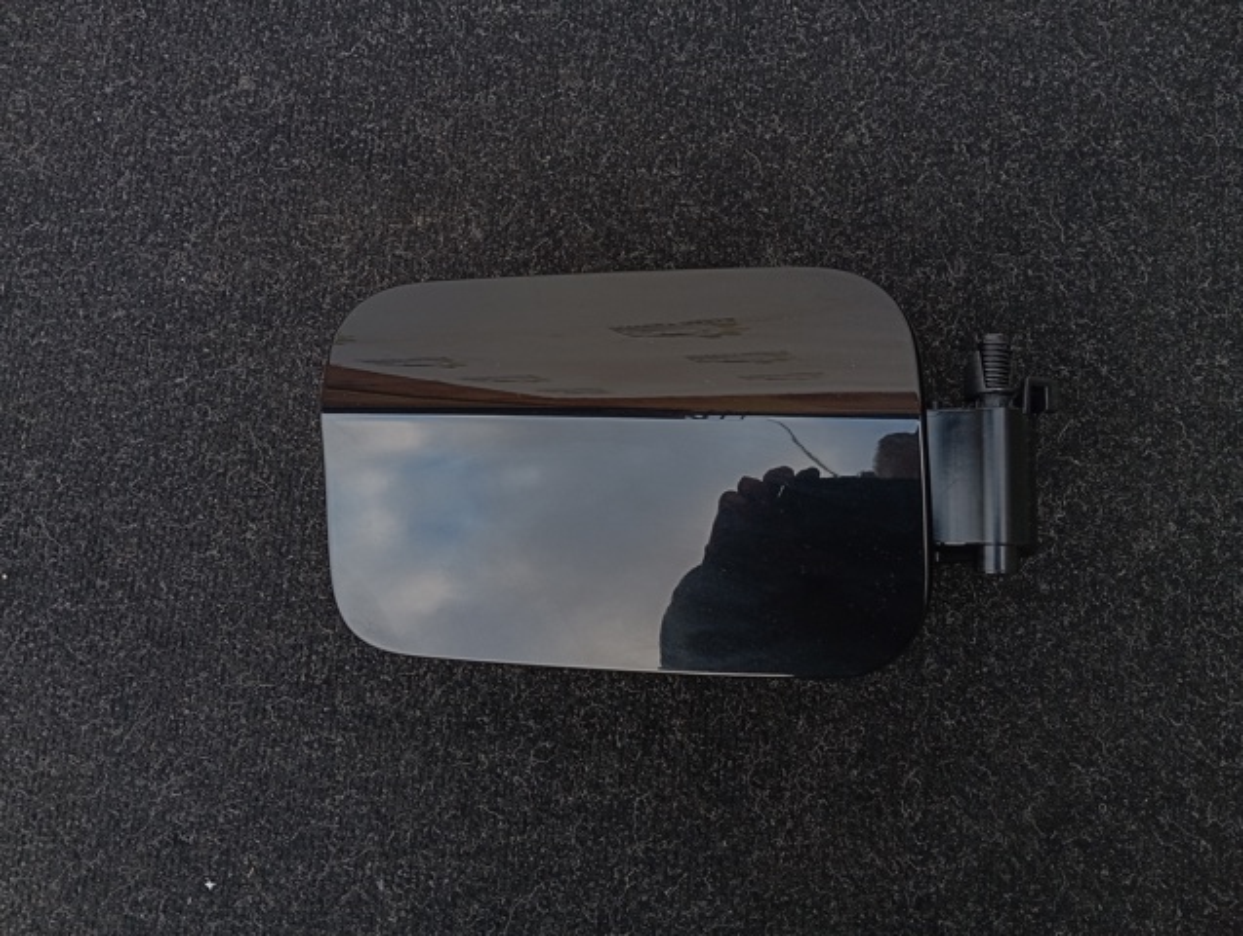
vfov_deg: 49.9
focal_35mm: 28
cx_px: 622
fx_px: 1007
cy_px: 468
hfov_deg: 63.4
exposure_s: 1/50
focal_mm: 4.22
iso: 196
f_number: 1.8
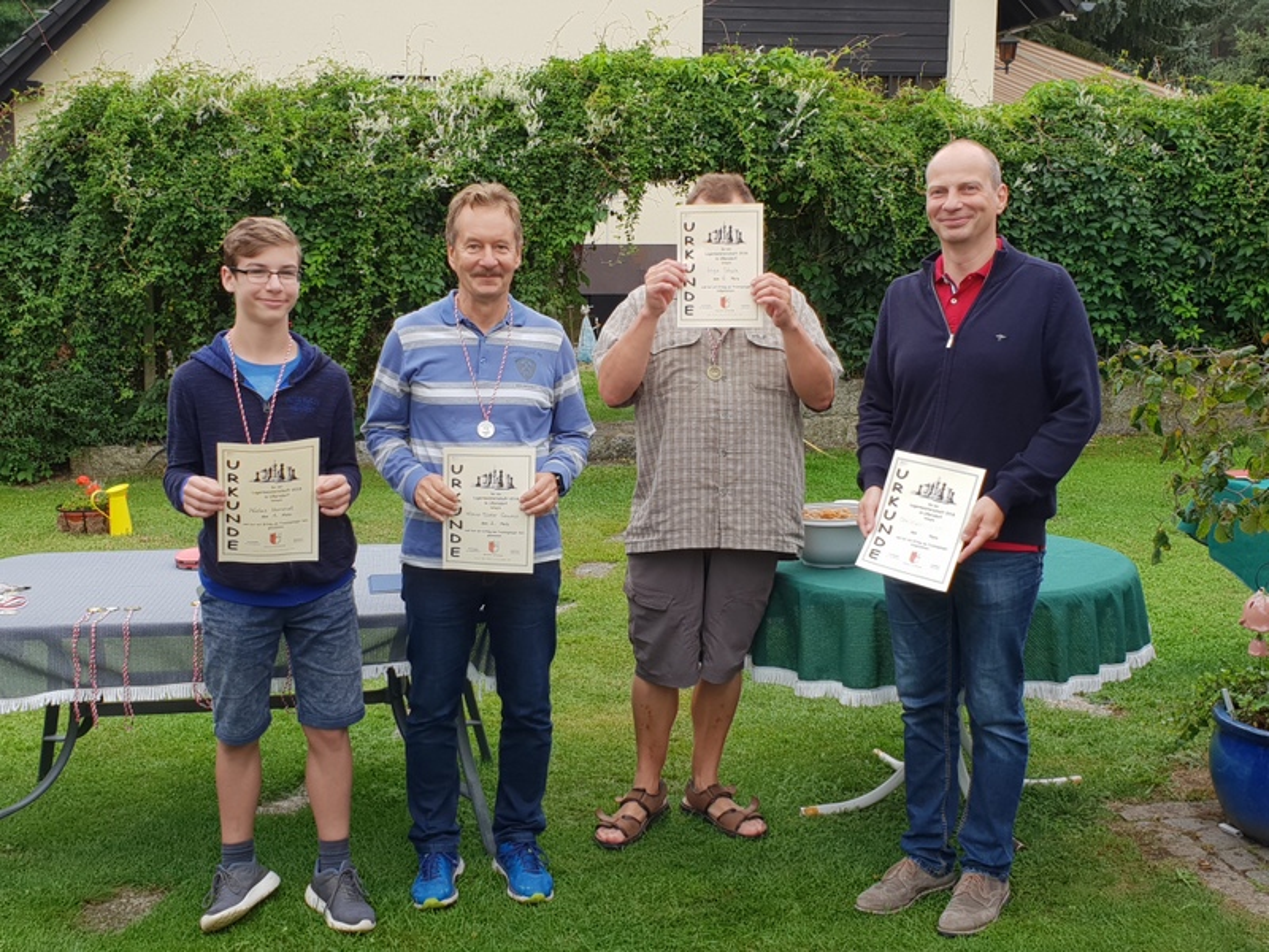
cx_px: 634
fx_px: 953
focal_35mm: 26
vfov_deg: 53.1
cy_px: 476
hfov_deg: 67.3
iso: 50
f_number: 2.4
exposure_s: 1/242
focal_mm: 4.3
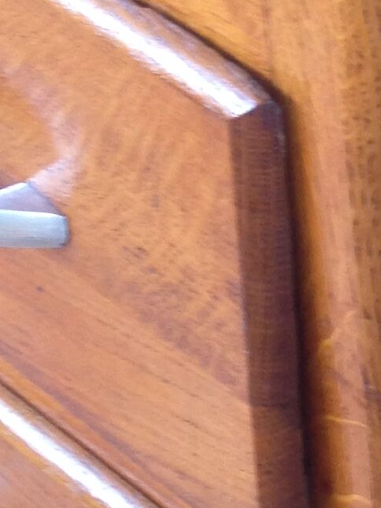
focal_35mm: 167
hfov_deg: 8.4
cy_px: 83
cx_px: 756
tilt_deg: -35.7
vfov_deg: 11.8
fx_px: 2450
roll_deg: -2.7
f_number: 2.4
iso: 80
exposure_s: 1/20
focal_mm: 4.12
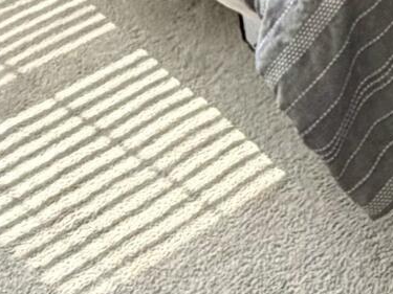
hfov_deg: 16.6
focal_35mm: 112
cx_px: 511
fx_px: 1271
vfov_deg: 12.4
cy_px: -179
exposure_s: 1/120
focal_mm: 2.22
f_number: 2.2
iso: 250
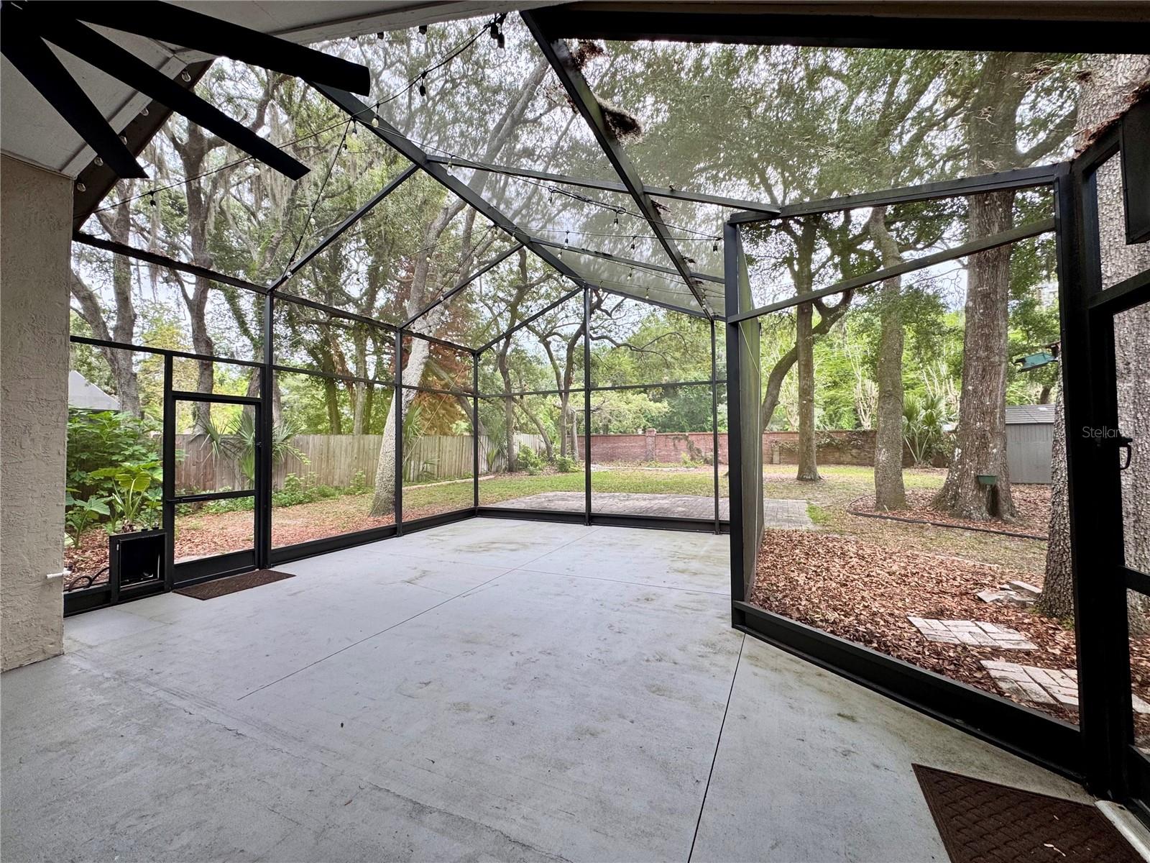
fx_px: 465
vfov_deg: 85.7
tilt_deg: +0.7
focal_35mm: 14
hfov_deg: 102.1
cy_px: 432
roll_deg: +0.3
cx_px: 575
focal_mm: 2.22
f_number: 2.2
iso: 50
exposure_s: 1/99
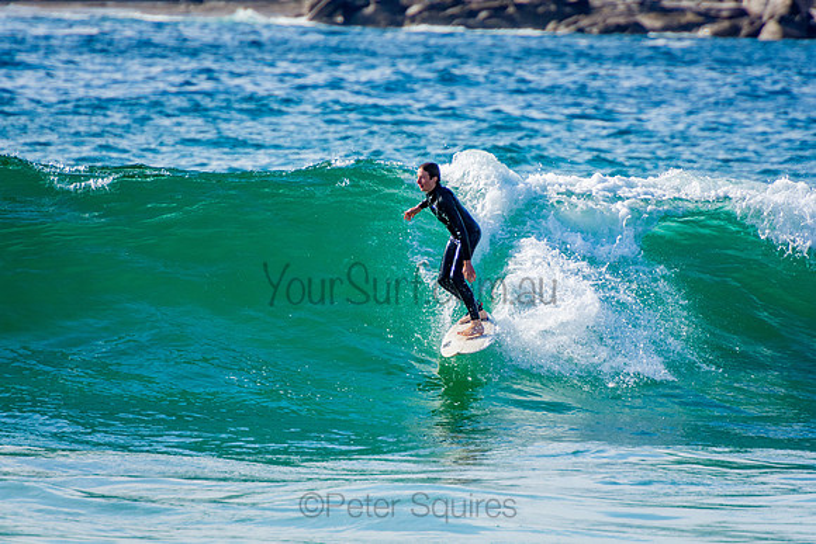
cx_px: 408
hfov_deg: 3.4
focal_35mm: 600
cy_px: 272
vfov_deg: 2.3
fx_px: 13603
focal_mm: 400
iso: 450
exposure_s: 1/2000
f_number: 5.6
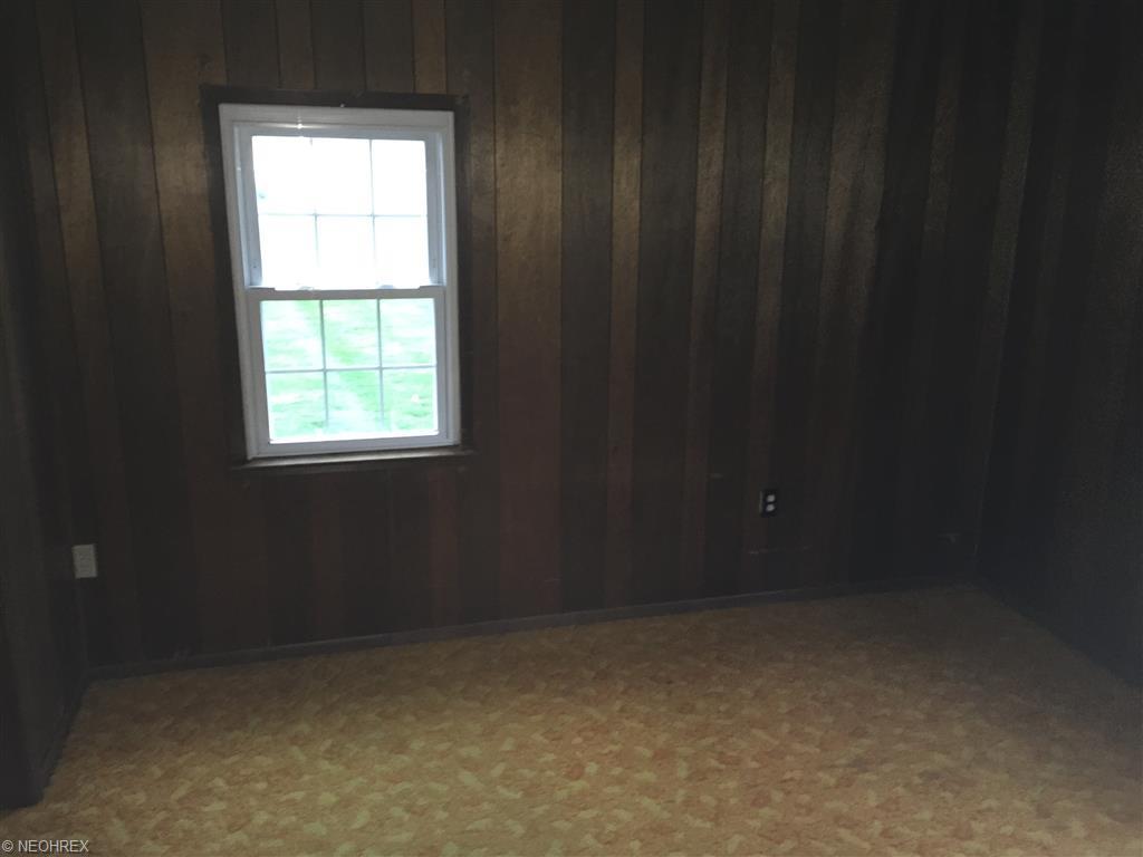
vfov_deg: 48.2
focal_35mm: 29
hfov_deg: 61.7
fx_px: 958
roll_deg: -0.2
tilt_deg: -13.3
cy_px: 428
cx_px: 572
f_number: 2.2
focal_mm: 4.15
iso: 200
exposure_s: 1/16
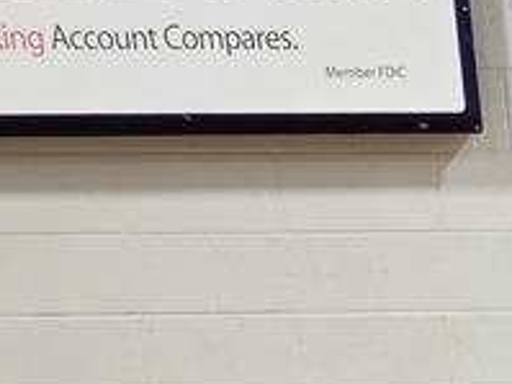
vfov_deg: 17.2
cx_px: 924
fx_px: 990
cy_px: 727
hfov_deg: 20.4
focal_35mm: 67
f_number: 1.9
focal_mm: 2.2
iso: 250
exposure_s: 1/60
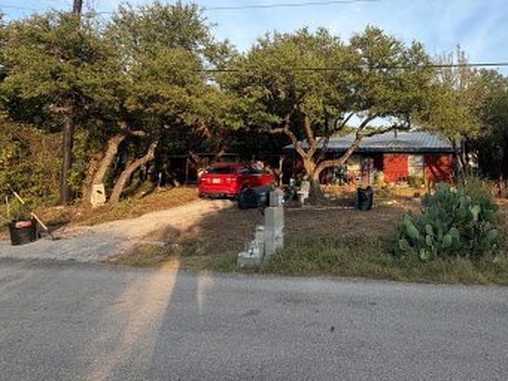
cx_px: 372
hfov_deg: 74.1
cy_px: 127
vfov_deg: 61.9
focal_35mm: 21
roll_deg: -0.7
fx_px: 308
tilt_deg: +6.7
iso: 40
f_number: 2.2
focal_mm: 2.22
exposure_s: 1/631
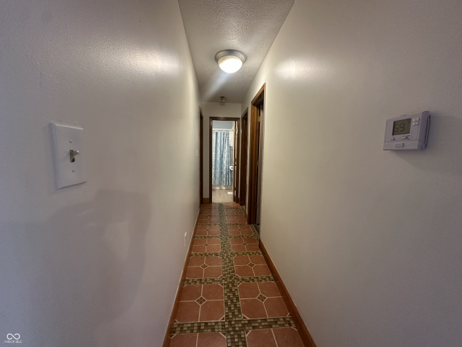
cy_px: 174
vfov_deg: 85.7
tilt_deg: -7.0
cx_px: 231
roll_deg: -2.0
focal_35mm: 14
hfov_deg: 102.1
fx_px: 187
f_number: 2.2
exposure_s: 1/60
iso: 200
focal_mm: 2.22
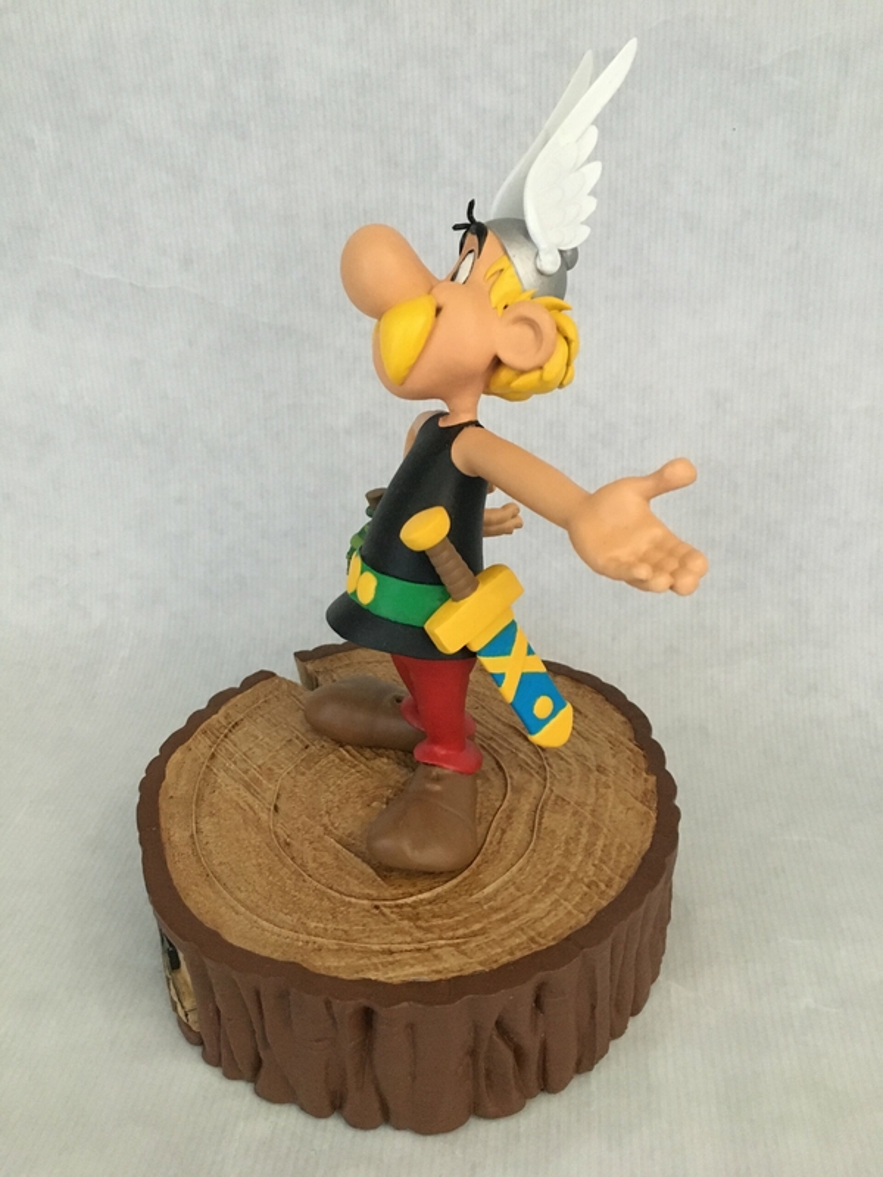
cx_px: 442
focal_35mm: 29
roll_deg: +0.9
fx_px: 986
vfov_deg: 61.7
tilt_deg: -28.6
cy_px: 588
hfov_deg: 48.2
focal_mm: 4.15
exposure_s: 1/17
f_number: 2.2
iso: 320
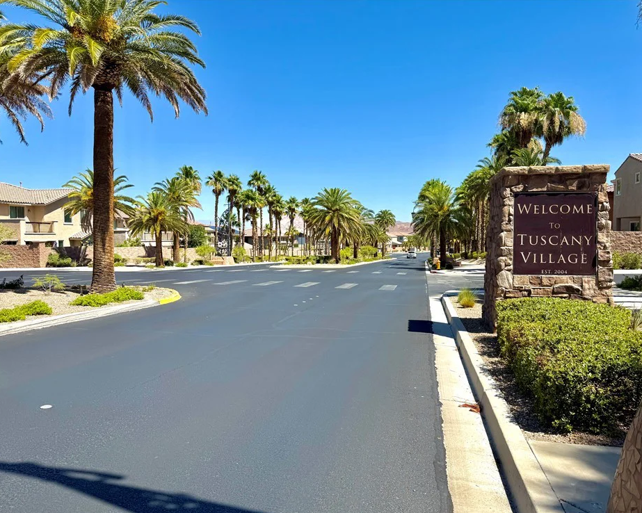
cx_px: 335
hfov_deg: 66.0
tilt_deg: -2.8
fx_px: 494
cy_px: 265
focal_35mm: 26
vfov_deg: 54.9
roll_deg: +0.1
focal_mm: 6.76
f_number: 1.78
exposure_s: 1/4405
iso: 80
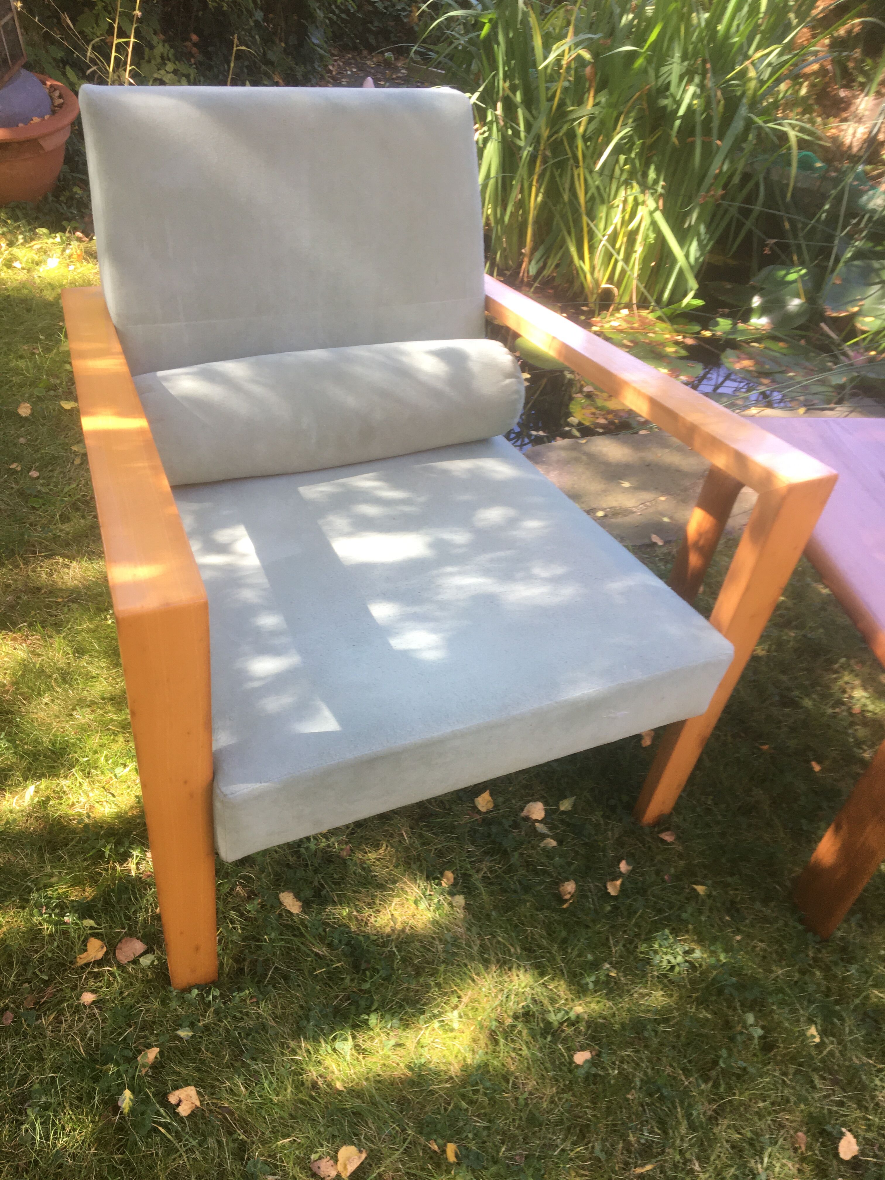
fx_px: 989
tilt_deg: -39.8
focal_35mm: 29
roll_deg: -8.6
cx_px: 442
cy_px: 590
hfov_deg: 48.2
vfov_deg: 61.7
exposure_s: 1/100
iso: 32
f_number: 2.2
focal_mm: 4.15
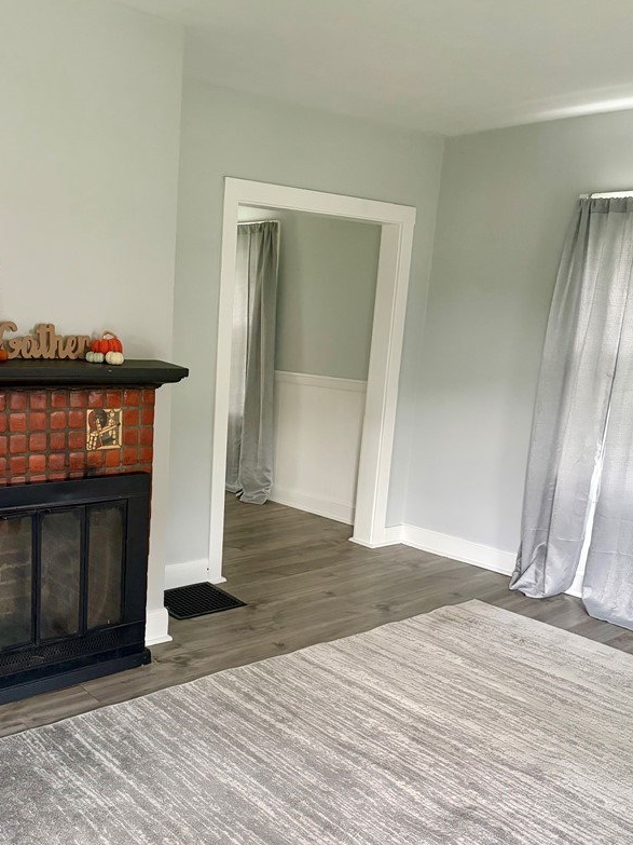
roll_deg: -2.8
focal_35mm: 34
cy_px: 507
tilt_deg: -11.5
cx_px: 235
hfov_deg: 41.5
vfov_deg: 53.6
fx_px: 829
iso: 400
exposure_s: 1/60
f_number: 1.6
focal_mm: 5.96
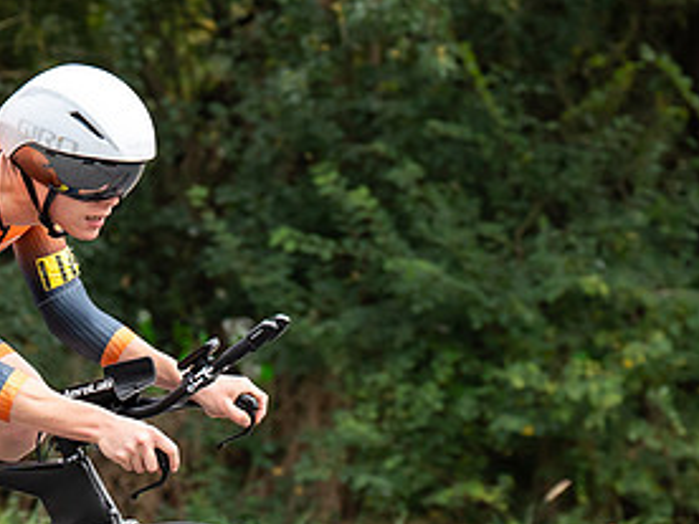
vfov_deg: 4.9
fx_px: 6098
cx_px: 138
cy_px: 327
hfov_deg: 6.6
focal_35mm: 302
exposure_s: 1/1000
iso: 640
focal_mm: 93
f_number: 4
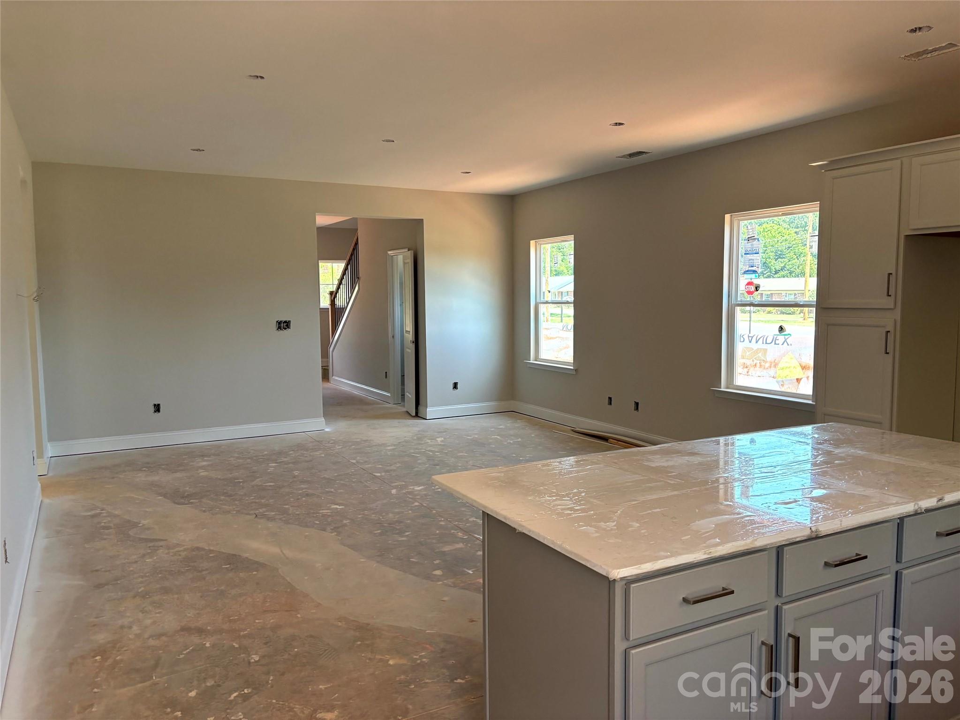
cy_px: 360
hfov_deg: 67.3
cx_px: 480
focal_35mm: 26
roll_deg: +2.6
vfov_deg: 53.1
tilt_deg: -4.0
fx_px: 721
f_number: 1.6
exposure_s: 1/241
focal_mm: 5.96
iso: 125
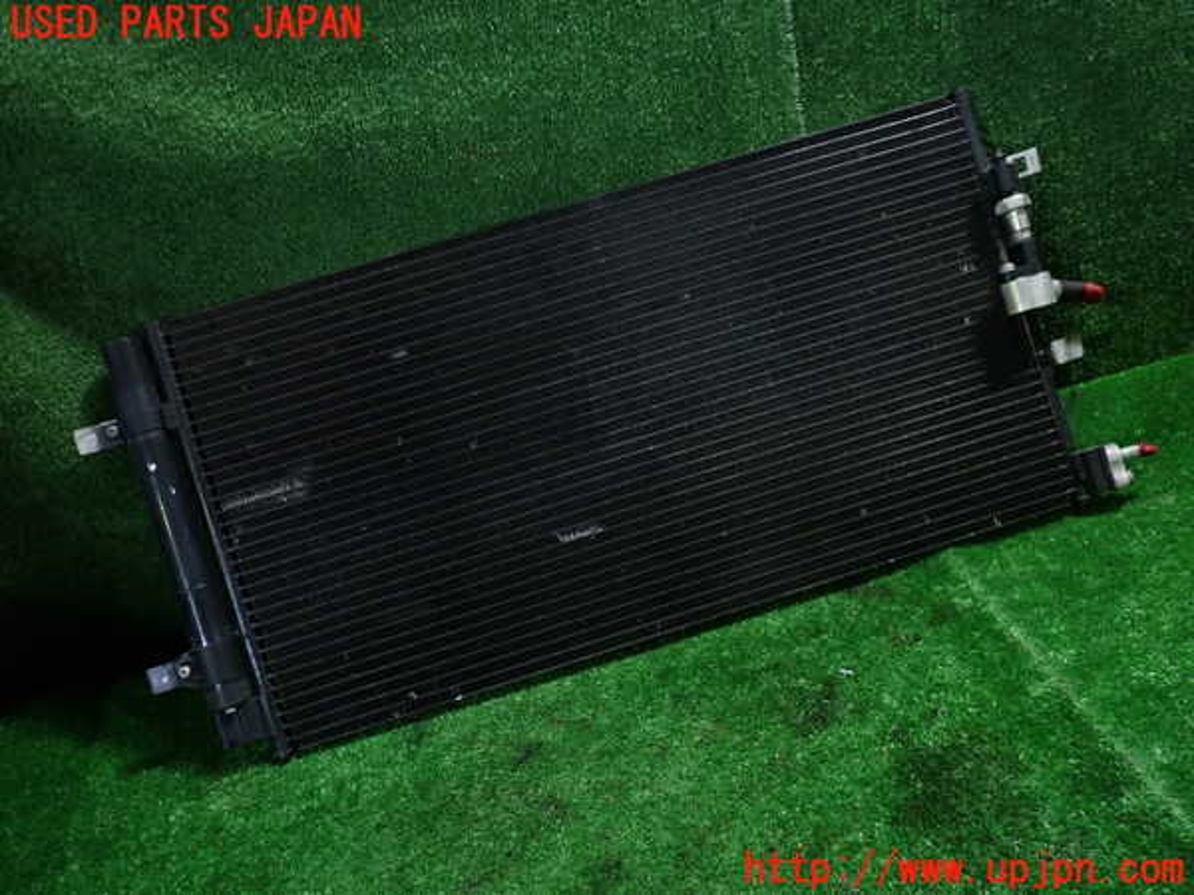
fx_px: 1035
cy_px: 448
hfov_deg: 60.0
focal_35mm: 30
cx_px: 597
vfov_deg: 46.8
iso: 200
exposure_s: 1/30
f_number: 2.3
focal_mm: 5.4
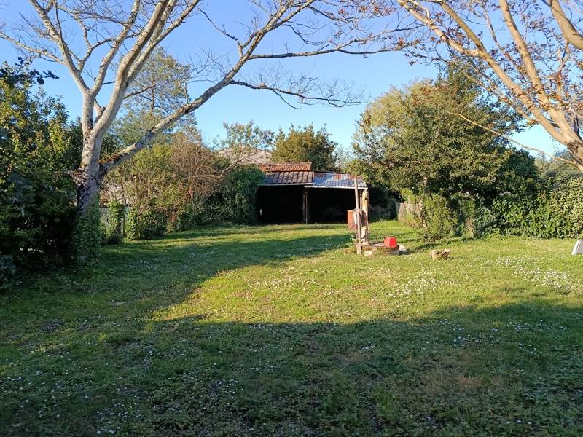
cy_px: 218
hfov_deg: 71.6
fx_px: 404
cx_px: 292
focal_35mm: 24
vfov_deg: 56.8
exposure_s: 1/240
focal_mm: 5.24
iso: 50
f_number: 1.7
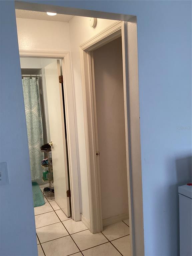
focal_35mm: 31
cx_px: 96
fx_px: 229
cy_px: 128
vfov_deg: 58.4
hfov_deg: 45.4
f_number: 2.4
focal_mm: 3.3
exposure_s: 1/60
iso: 160
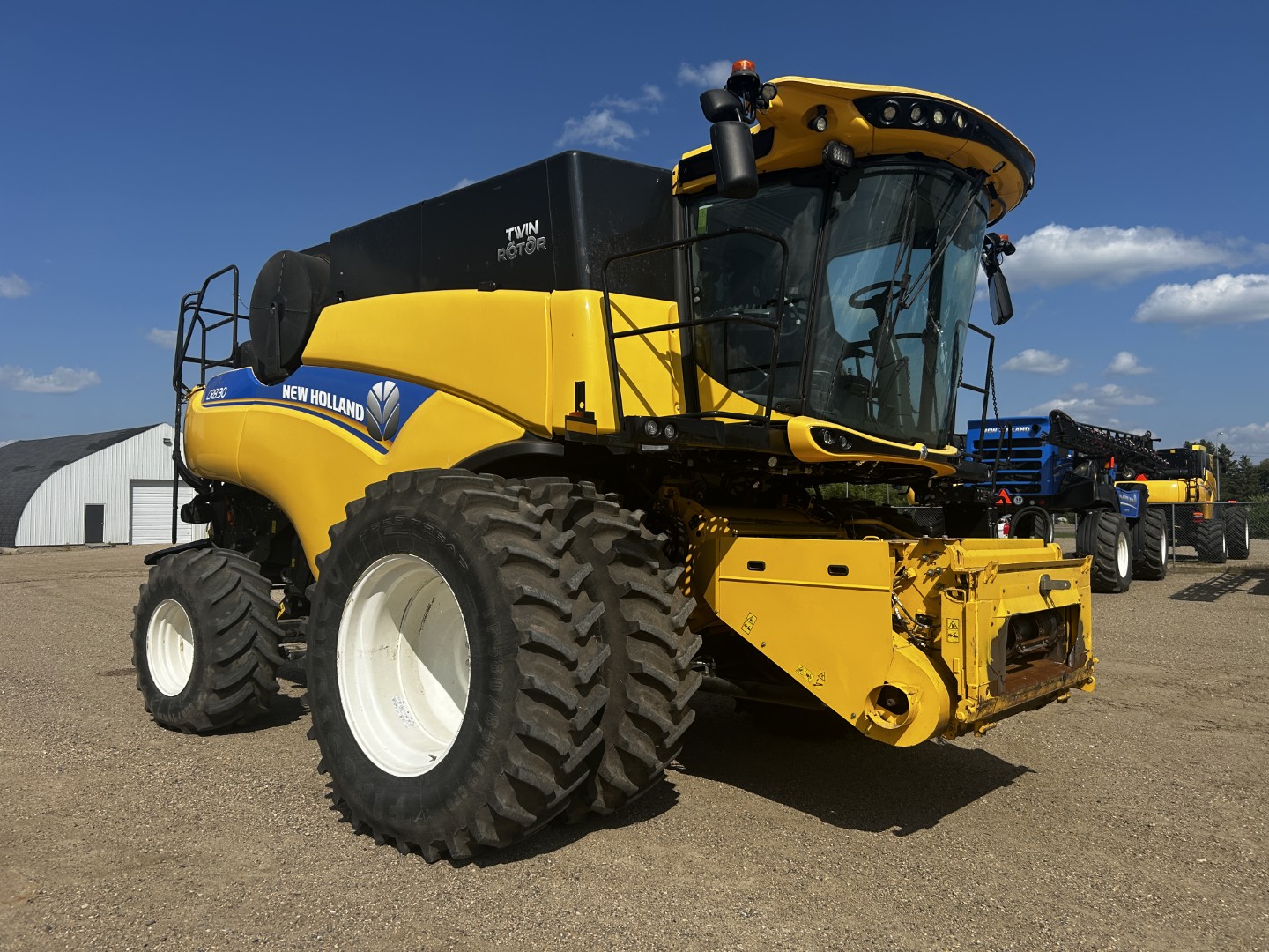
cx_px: 634
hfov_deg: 67.3
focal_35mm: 26
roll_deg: +0.4
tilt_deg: +0.9
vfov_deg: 53.1
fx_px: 953
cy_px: 476
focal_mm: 5.7
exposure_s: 1/6211
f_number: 1.5
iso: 50
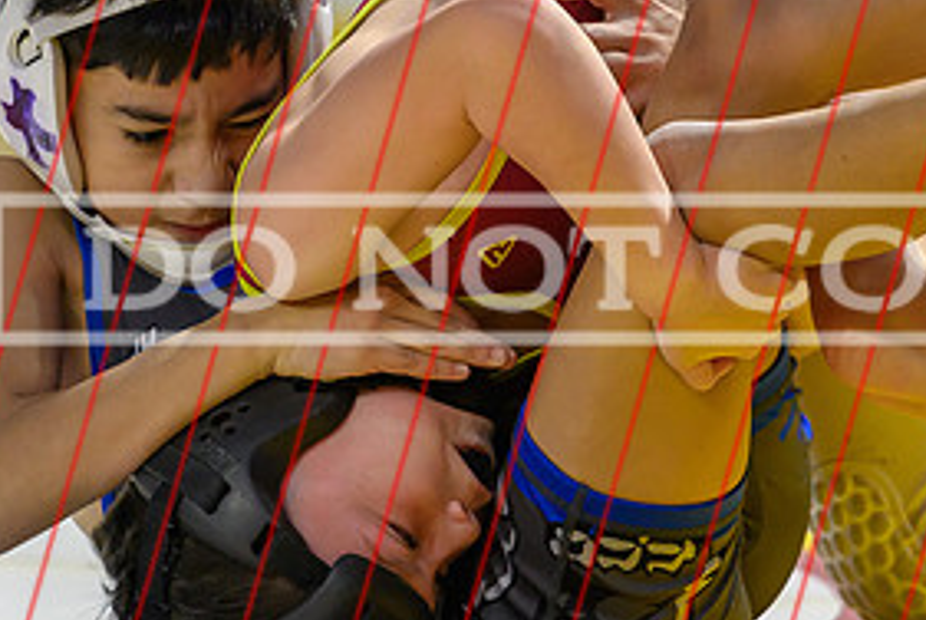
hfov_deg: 3.7
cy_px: 324
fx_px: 14342
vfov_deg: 2.5
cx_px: 464
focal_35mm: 557
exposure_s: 1/800
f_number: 2.8
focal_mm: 195
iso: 1800
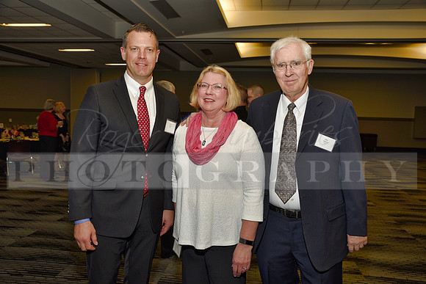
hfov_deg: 60.3
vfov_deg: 42.3
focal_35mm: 31
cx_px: 213
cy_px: 142
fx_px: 367
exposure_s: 1/60
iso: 200
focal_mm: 31
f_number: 5
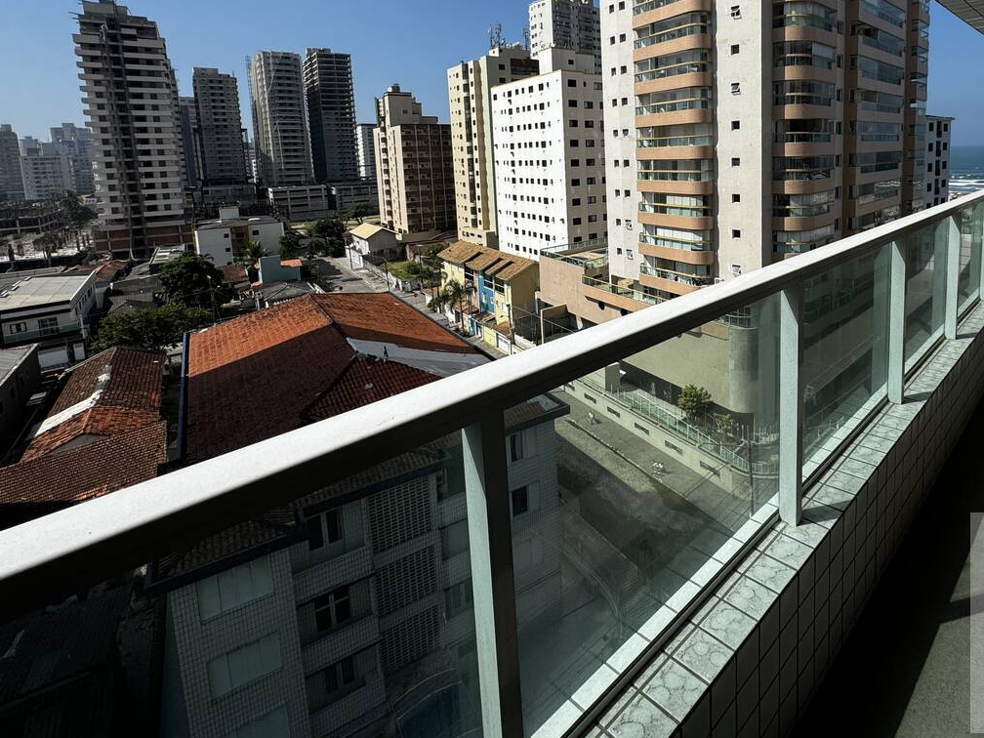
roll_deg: +0.4
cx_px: 623
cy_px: 222
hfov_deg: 80.0
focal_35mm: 20
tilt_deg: -7.1
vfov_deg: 63.5
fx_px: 569
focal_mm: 2.22
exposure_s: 1/3247
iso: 50
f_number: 2.2
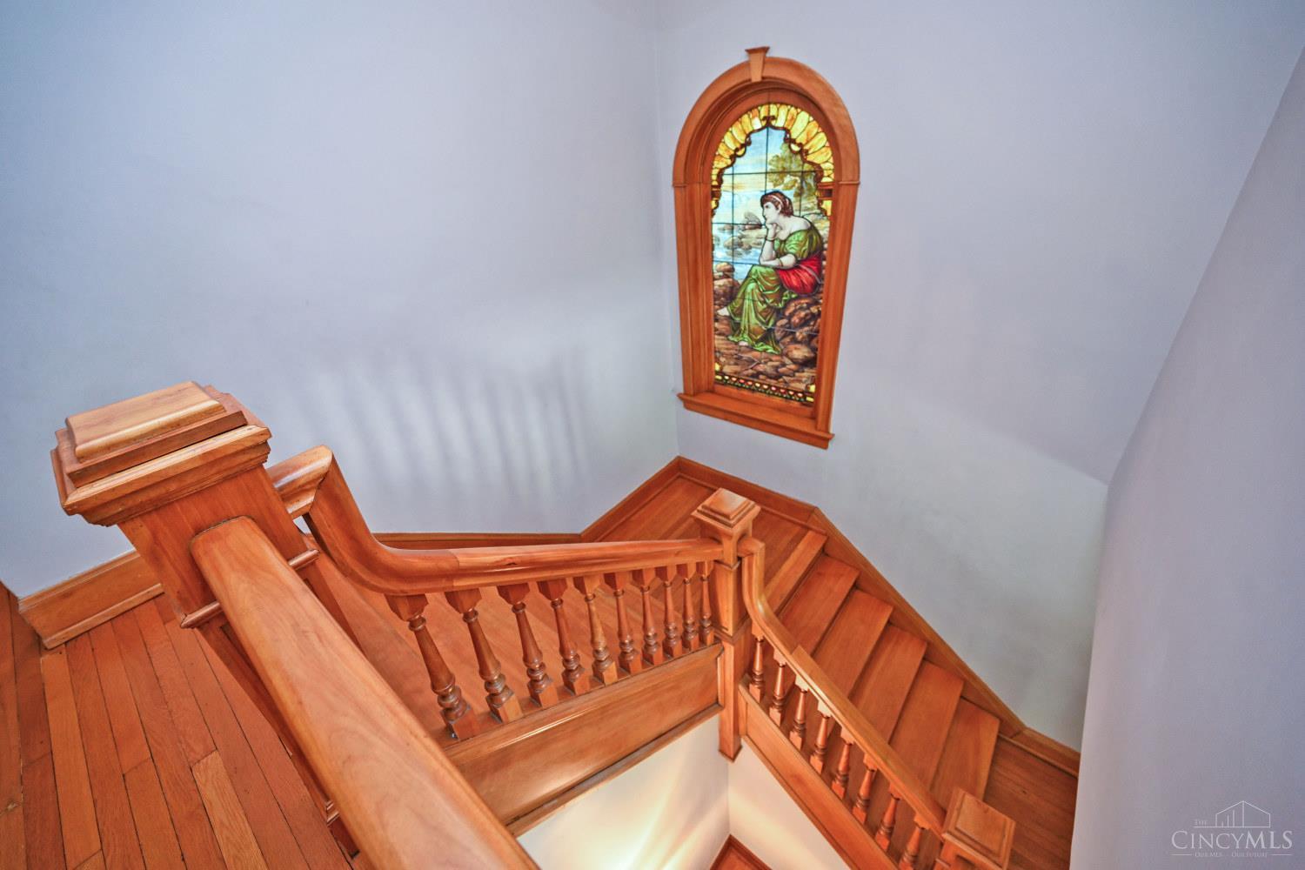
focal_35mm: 14
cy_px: 435
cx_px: 652
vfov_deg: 81.2
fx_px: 507
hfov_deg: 104.3
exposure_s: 1/60
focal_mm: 14
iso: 1250
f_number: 4
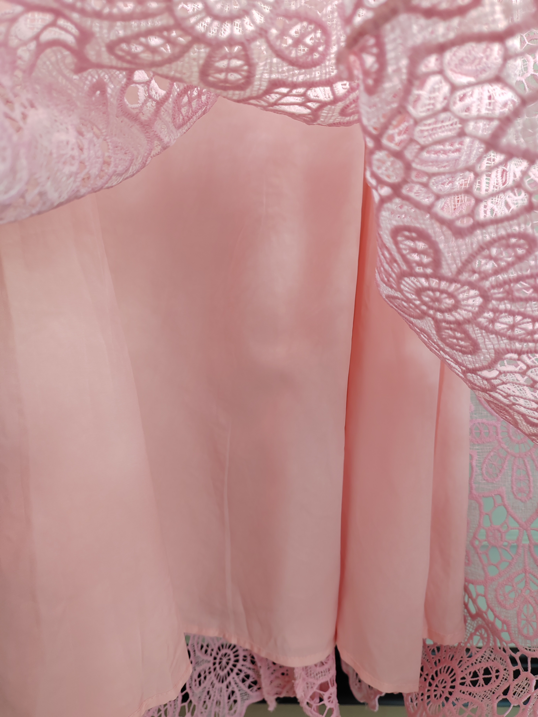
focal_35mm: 27
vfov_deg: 65.3
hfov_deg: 51.4
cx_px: 269
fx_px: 560
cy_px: 358
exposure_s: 1/100
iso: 160
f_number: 1.9
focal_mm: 5.52
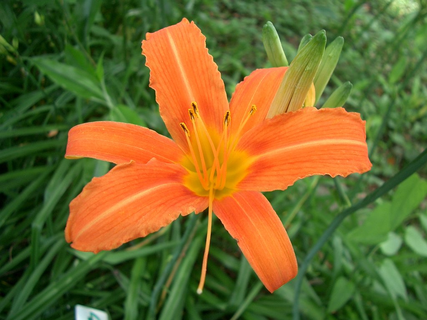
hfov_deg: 52.6
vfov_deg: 40.7
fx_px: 432
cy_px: 160
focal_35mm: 35
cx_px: 214
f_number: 2.6
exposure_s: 1/125
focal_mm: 5.8
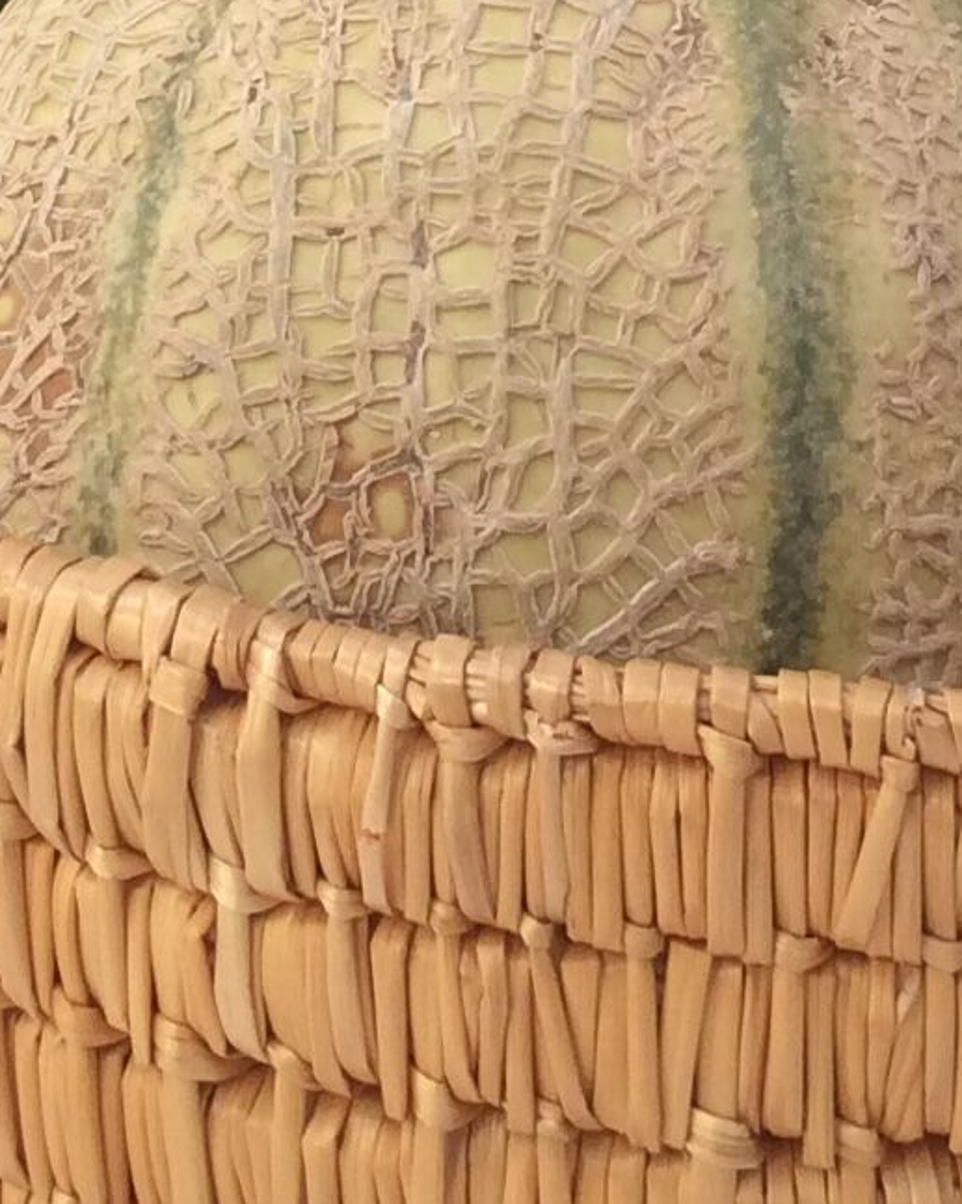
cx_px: 895
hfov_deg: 12.2
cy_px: -71
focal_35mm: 125
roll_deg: +0.8
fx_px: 4452
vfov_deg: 15.1
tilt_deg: -12.4
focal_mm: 3.3
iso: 32
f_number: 2.4
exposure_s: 1/50
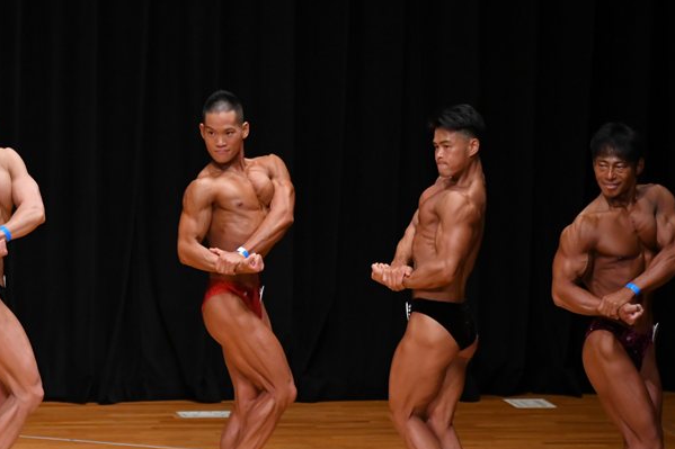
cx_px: 261
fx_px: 6185
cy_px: 279
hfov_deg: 6.2
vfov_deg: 4.2
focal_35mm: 330
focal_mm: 170
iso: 3200
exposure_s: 1/400
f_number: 5.6
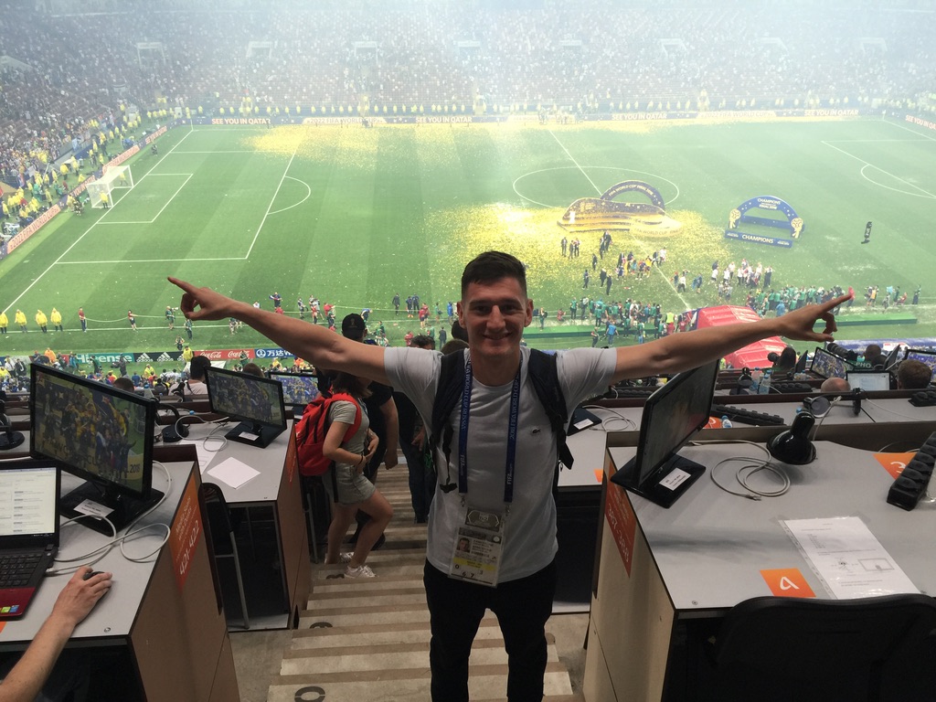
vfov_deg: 48.2
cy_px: 351
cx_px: 468
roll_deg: -0.3
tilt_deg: -27.3
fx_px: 784
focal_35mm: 29
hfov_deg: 61.7
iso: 32
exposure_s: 1/33
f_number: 2.2
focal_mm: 4.15
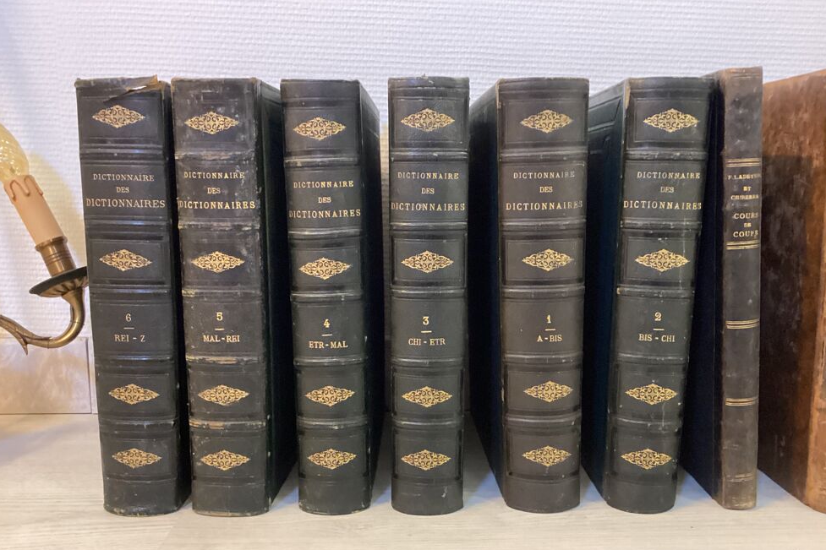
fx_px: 757
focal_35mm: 33
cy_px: 309
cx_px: 418
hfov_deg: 57.2
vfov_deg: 39.9
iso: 500
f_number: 2.4
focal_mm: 3.3
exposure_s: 1/25
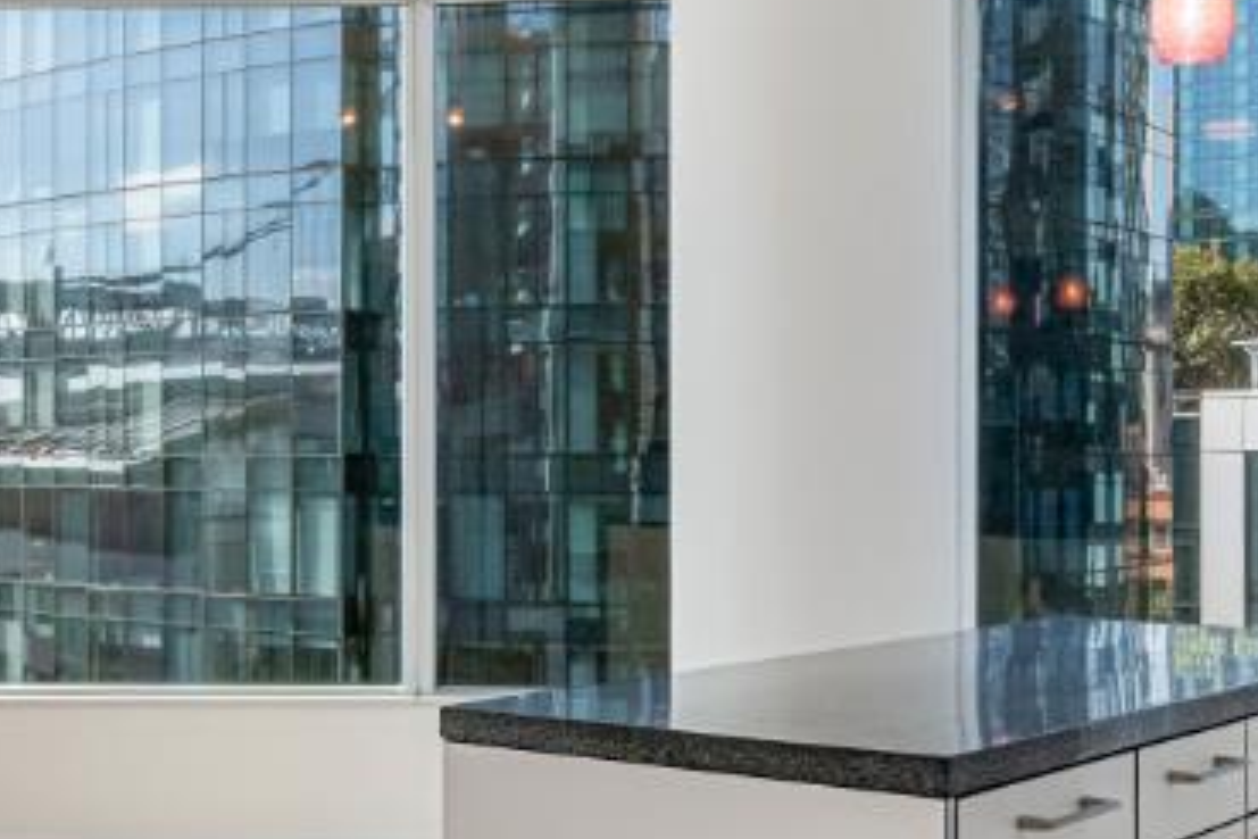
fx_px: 2131
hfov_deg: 32.2
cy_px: 559
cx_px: 293
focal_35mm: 61
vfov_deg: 22.2
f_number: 10
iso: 500
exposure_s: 1/125
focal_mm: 15
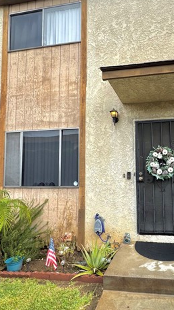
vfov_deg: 83.8
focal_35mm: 21
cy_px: 163
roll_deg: +0.5
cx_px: 139
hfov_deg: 50.3
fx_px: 173
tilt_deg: +3.9
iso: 40
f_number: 2.2
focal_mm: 2.22
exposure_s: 1/508
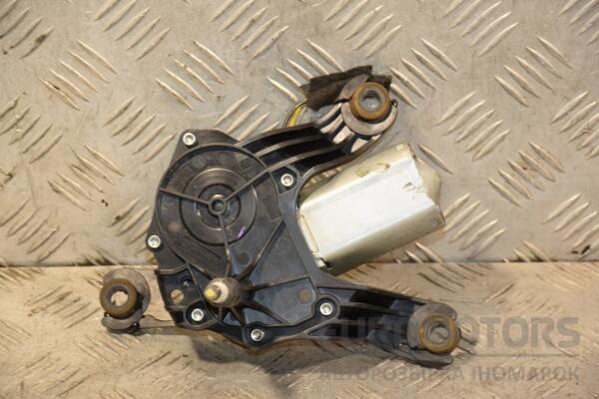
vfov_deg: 10.2
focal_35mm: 135
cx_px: 300
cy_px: 200
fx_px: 2246
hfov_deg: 15.2
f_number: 5.6
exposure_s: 1/100
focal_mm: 90
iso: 800
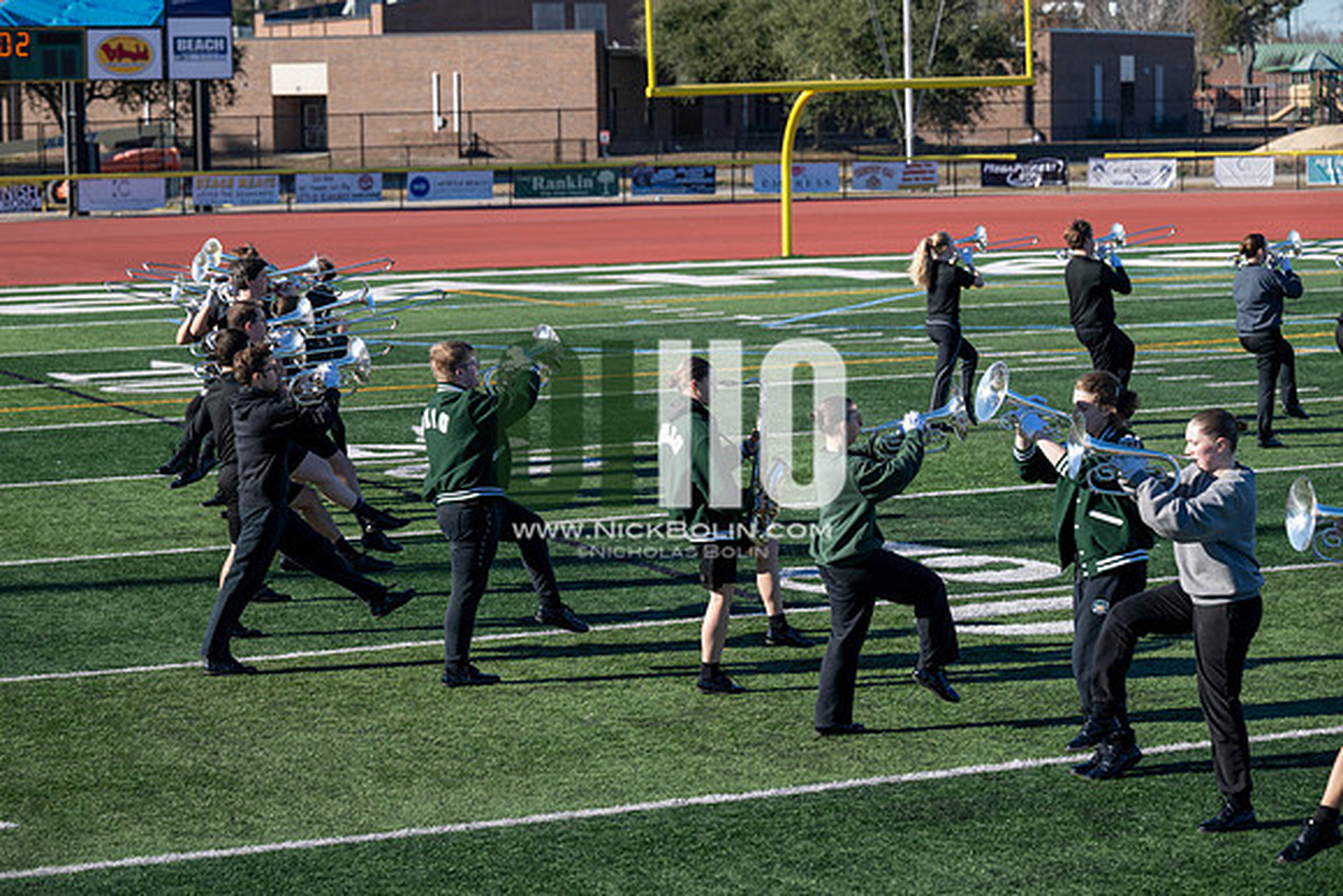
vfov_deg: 14.9
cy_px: 448
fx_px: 3433
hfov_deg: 22.1
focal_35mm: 92
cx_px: 672
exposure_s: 1/2000
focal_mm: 92
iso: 160
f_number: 4
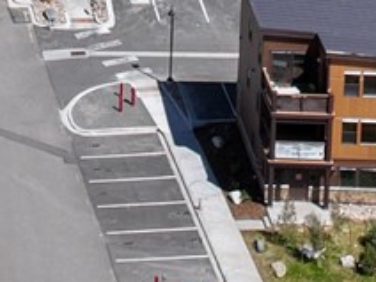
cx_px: -300
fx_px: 1966
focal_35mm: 181
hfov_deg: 10.3
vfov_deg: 7.0
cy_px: -658
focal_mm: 12.29
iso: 120
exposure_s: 1/2000
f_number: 2.8
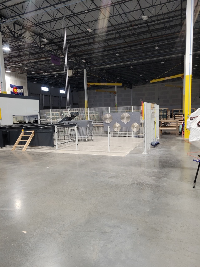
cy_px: 134
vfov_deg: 67.3
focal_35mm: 26
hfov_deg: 53.1
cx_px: 100
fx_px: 200
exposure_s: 1/60
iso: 250
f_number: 1.8
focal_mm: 5.4
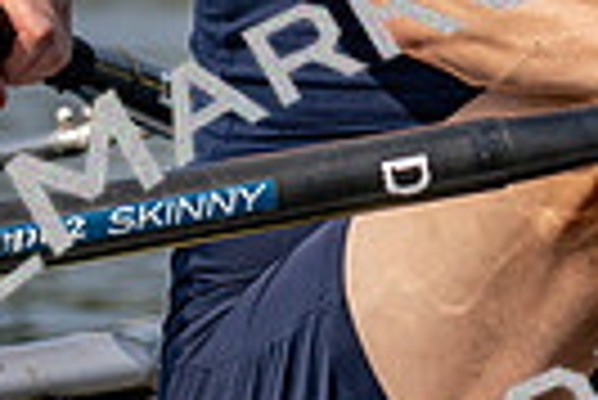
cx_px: 634
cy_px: -213
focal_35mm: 1084
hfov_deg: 1.9
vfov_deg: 1.3
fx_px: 18026
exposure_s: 1/1600
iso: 200
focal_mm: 248
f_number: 5.6
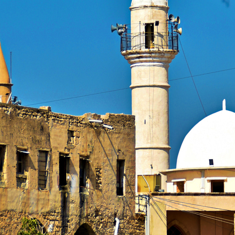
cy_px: 50
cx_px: 187
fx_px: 2206
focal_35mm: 287
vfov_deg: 6.1
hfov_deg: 6.1
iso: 200
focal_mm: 75
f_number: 8
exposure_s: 1/1000
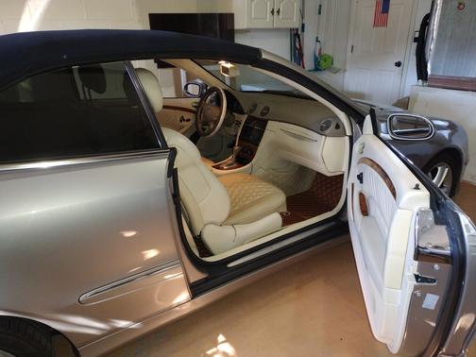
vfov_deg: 51.4
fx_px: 371
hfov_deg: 65.3
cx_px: 238
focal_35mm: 27
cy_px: 178
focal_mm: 4.71
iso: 784
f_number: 1.7
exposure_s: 1/40
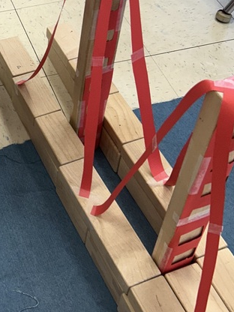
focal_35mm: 64
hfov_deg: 22.0
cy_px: 66
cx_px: -4
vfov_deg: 29.6
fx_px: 577
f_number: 1.5
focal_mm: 5.7
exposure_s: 1/120
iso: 100
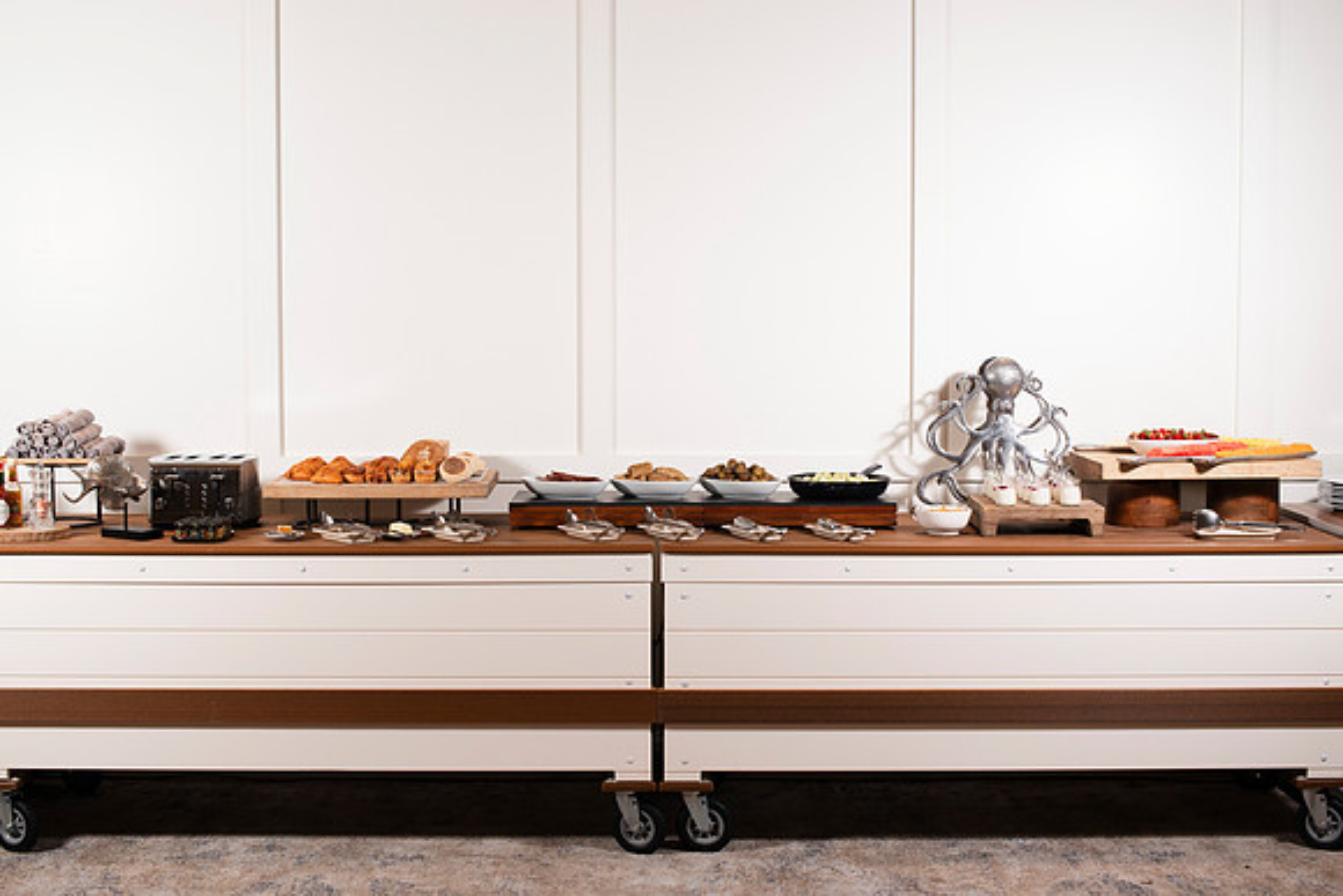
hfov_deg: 39.6
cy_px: 448
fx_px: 1866
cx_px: 672
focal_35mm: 50
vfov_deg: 27.0
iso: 500
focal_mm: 50
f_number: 8
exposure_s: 1/100
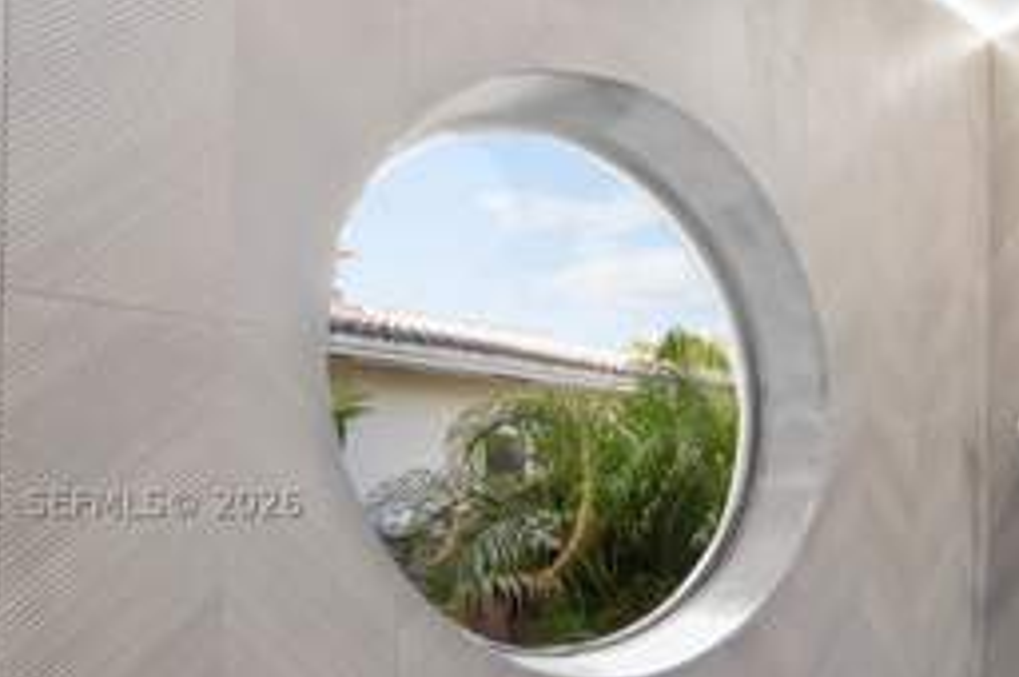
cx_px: 744
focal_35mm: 30
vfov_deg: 42.3
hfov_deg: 59.2
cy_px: 500
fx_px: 848
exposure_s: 3.2
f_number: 16
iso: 200
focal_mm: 16
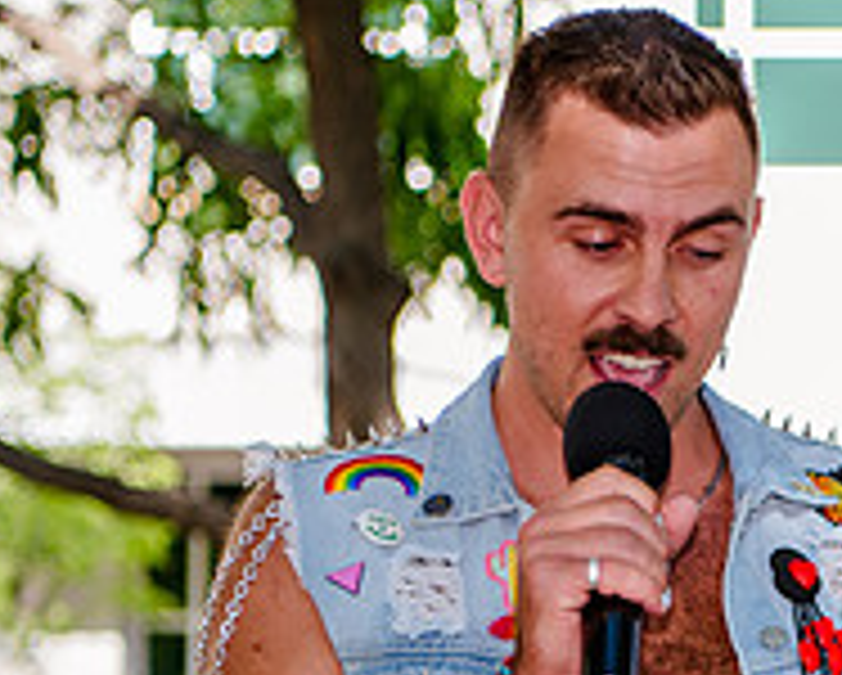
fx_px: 4216
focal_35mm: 169
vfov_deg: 9.1
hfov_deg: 11.2
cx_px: 941
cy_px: 485
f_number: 3.2
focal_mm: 52
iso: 200
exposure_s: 1/500
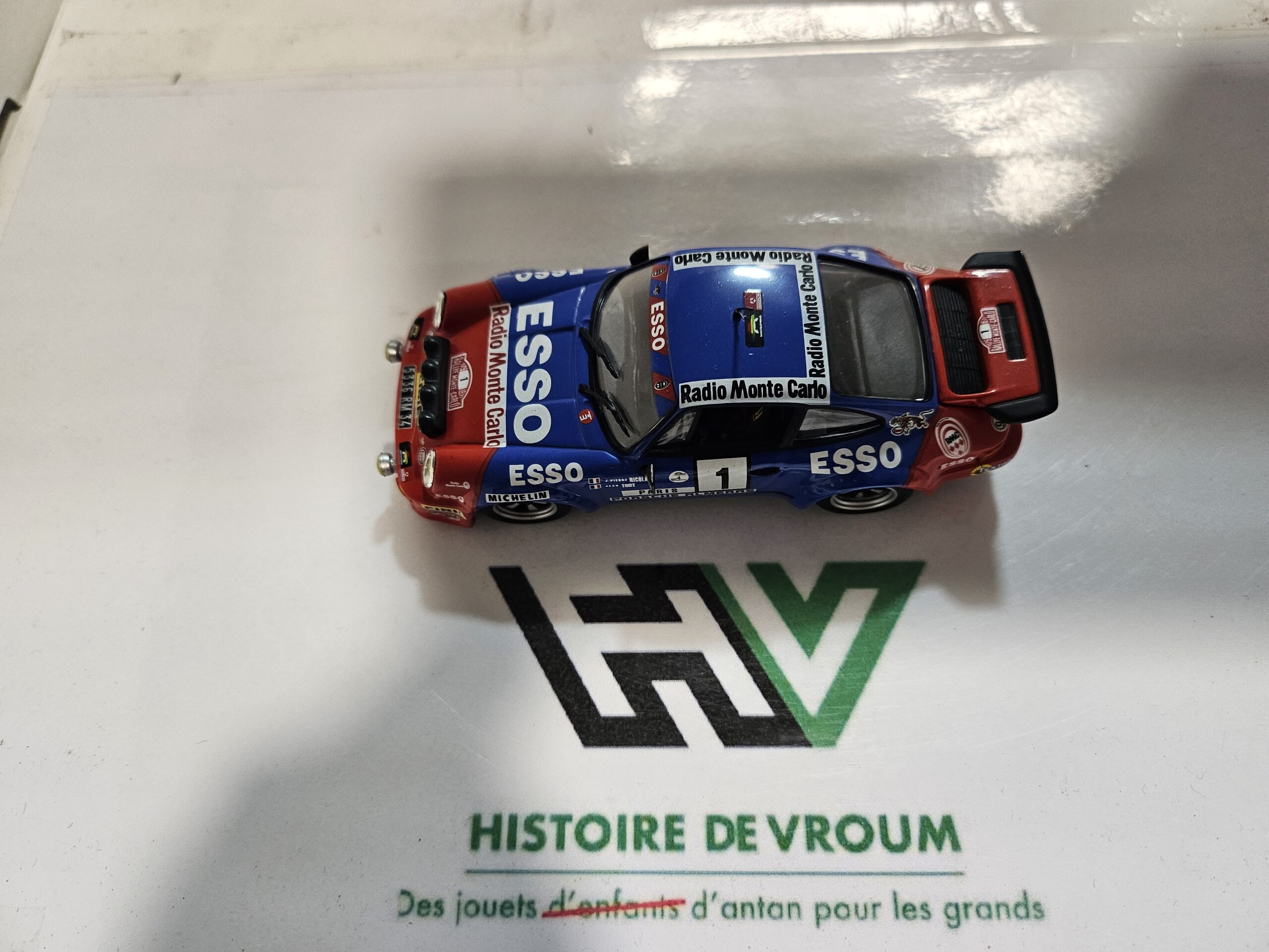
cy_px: 476
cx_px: 634
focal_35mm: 24
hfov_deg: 71.6
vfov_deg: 56.8
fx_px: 880
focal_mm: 5
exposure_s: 1/100
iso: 160
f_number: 1.8
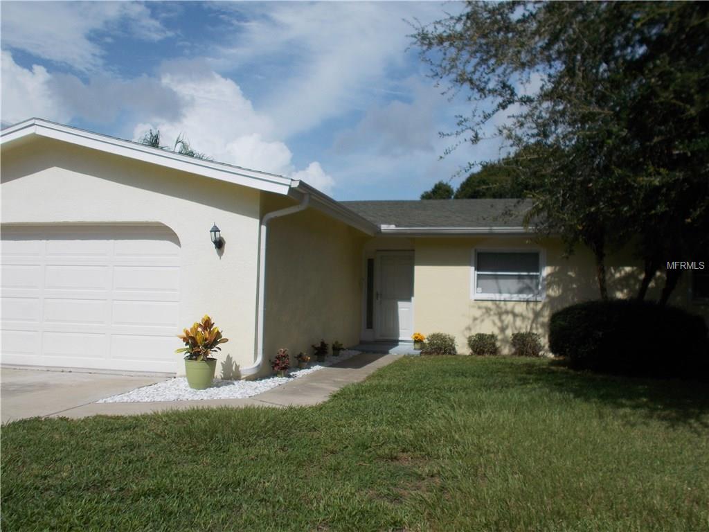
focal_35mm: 34
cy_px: 266
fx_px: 696
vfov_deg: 41.8
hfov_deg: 54.0
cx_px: 354
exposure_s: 1/320
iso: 80
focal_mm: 6
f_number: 9.2
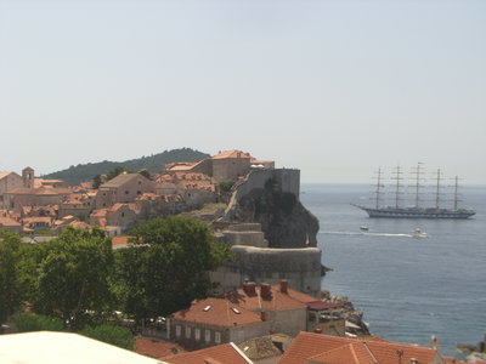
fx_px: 927
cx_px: 243
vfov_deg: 22.3
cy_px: 182
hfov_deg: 29.4
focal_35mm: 66
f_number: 5.8
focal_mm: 10.7
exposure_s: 1/500
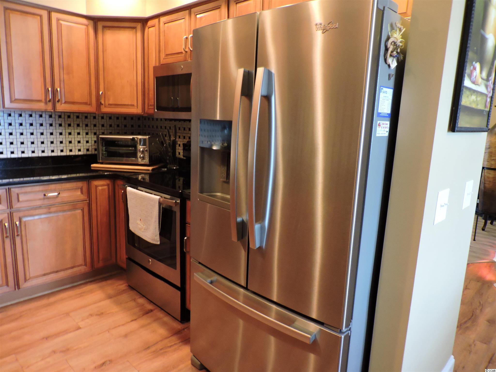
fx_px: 344
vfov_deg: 56.8
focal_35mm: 24
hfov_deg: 71.6
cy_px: 186
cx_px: 248
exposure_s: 1/15
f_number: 3
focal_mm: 4.3
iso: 400
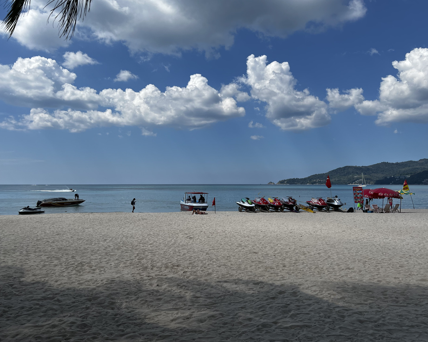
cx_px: 212
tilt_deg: +2.5
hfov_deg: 62.2
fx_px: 355
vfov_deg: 51.5
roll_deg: +0.0
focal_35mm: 28
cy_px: 167
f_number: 1.5
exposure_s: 1/9434
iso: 50
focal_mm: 5.7
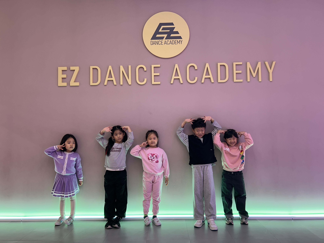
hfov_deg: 67.3
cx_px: 162
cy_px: 122
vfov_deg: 53.1
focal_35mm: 26
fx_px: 243
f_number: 1.5
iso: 64
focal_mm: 5.7
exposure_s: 1/133
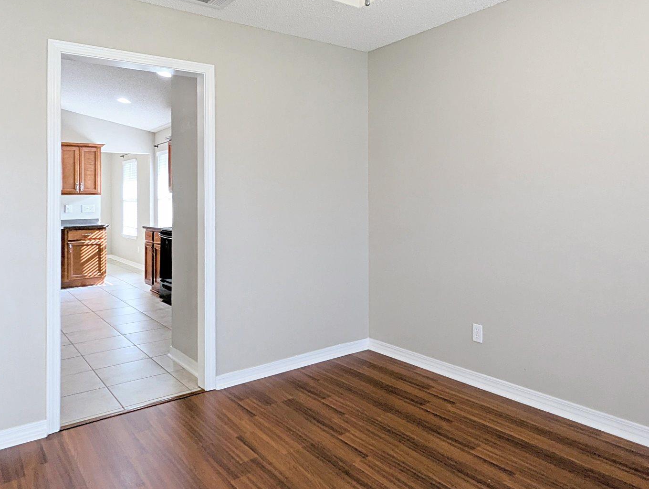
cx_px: 323
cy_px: 207
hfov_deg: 71.5
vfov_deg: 56.7
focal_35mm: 24
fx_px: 451
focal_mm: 2.35
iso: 62
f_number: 2.2
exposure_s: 1/30
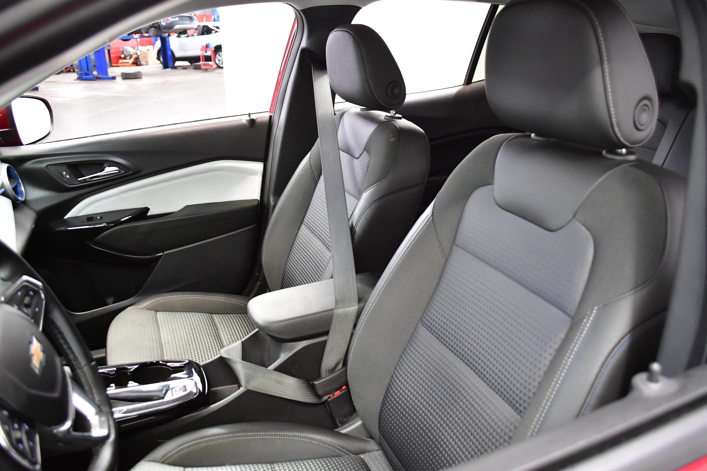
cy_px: 236
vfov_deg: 47.9
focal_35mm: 27
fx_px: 530
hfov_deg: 67.4
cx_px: 354
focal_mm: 18
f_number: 3.5
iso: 2000
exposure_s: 1/30
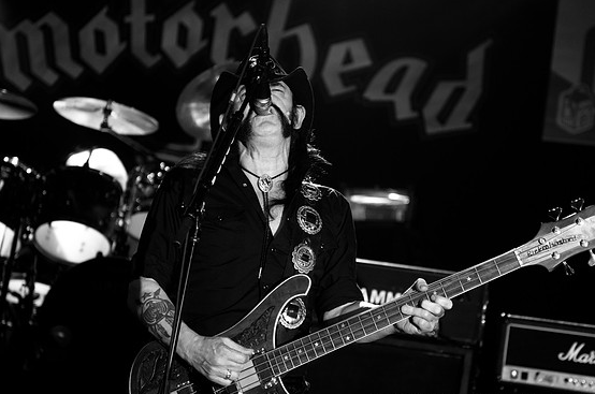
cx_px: 299
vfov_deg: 12.4
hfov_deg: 18.6
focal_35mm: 110
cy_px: 205
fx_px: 1814
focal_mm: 70
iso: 800
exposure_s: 1/60
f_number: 2.8
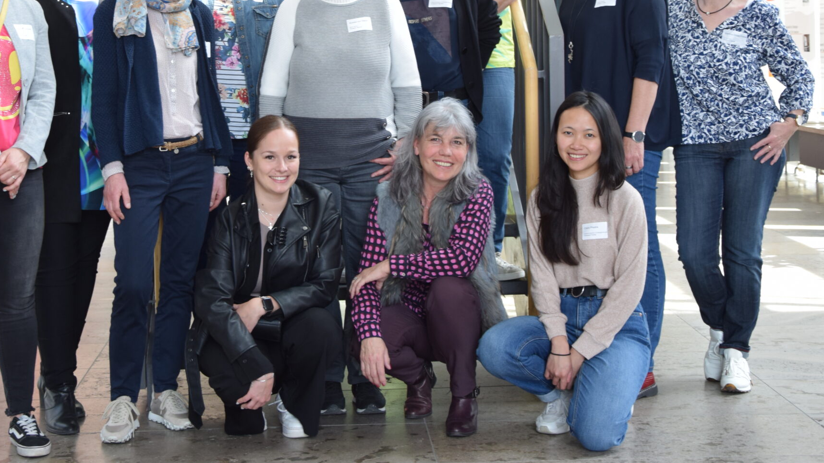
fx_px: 1639
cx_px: 357
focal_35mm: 75
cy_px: 64
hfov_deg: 28.2
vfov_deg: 15.9
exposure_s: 1/80
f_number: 5
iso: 400
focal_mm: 32
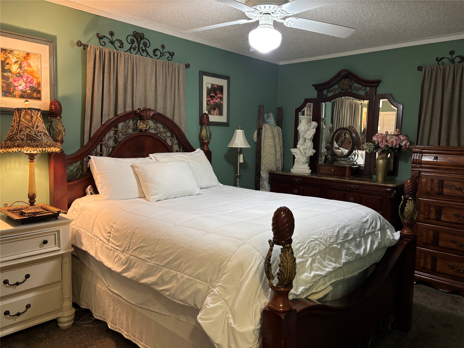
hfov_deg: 67.3
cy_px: 174
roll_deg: -1.3
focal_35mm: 26
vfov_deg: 53.1
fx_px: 349
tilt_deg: -5.9
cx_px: 232
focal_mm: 5.96
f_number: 1.6
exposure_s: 1/40
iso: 400
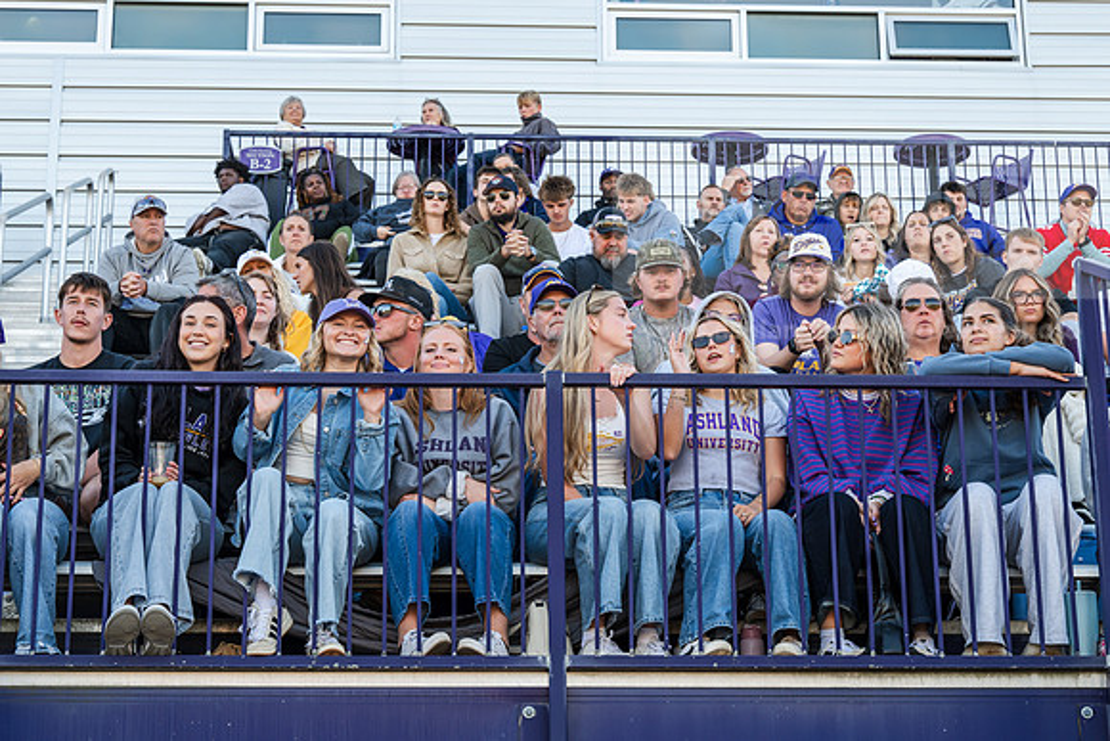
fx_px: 2590
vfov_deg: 16.3
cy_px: 370
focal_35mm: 84
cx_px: 555
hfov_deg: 24.2
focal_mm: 84
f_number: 9
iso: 640
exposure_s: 1/160
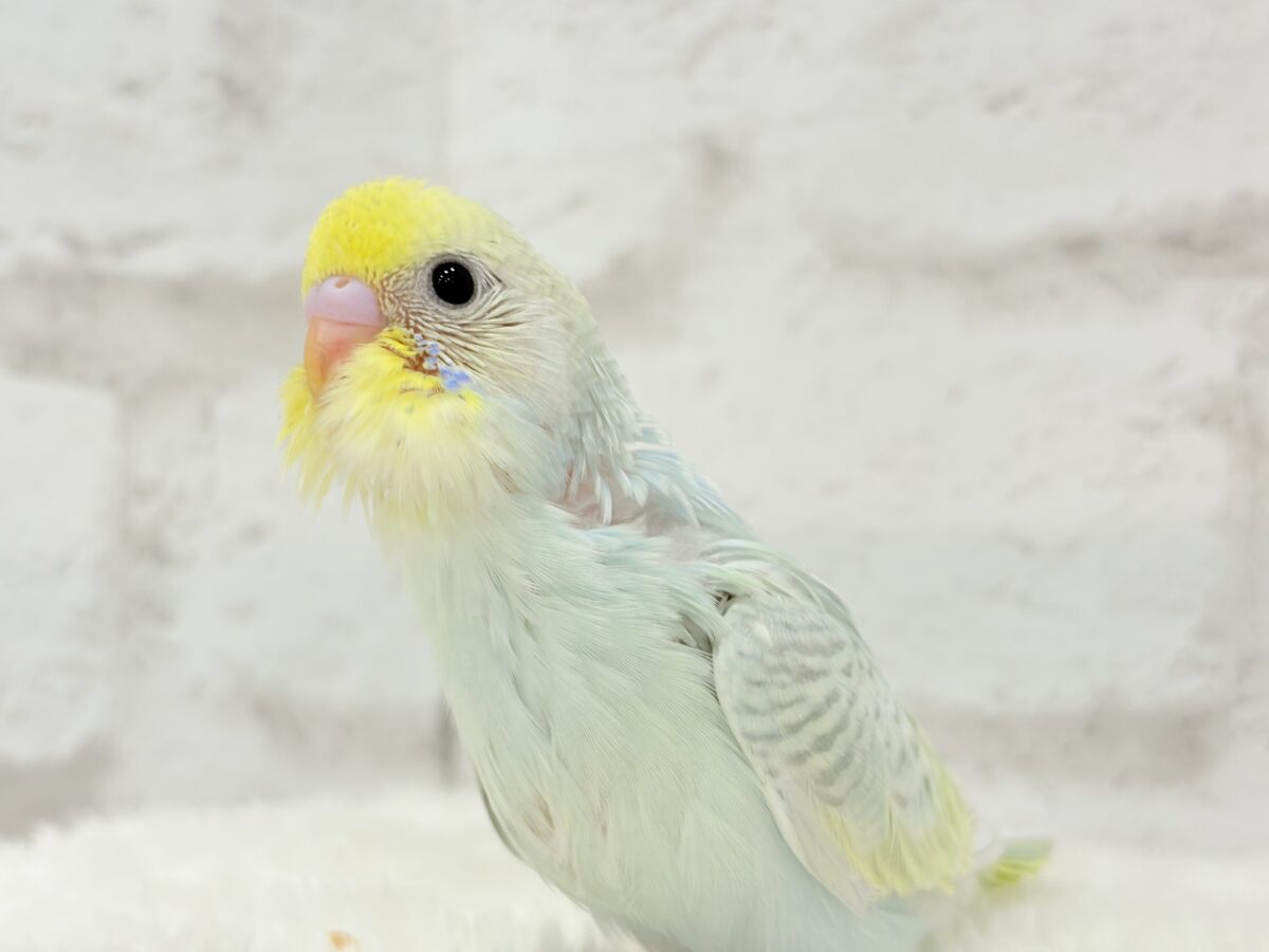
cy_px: 476
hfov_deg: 36.8
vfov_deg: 28.0
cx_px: 634
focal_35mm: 52
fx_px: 1906
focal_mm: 5.96
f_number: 1.6
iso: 50
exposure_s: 1/100
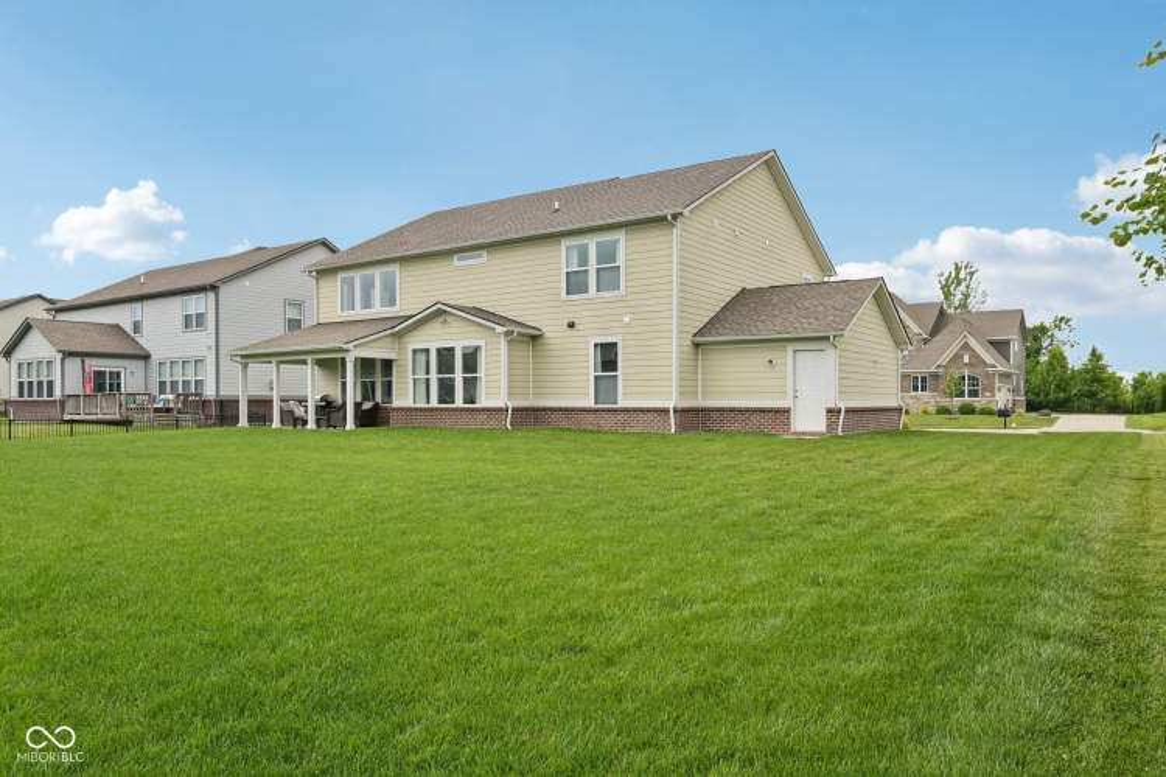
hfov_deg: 73.7
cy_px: 388
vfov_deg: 53.1
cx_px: 583
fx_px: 777
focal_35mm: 24
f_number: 8
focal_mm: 24
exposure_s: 1/250
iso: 100
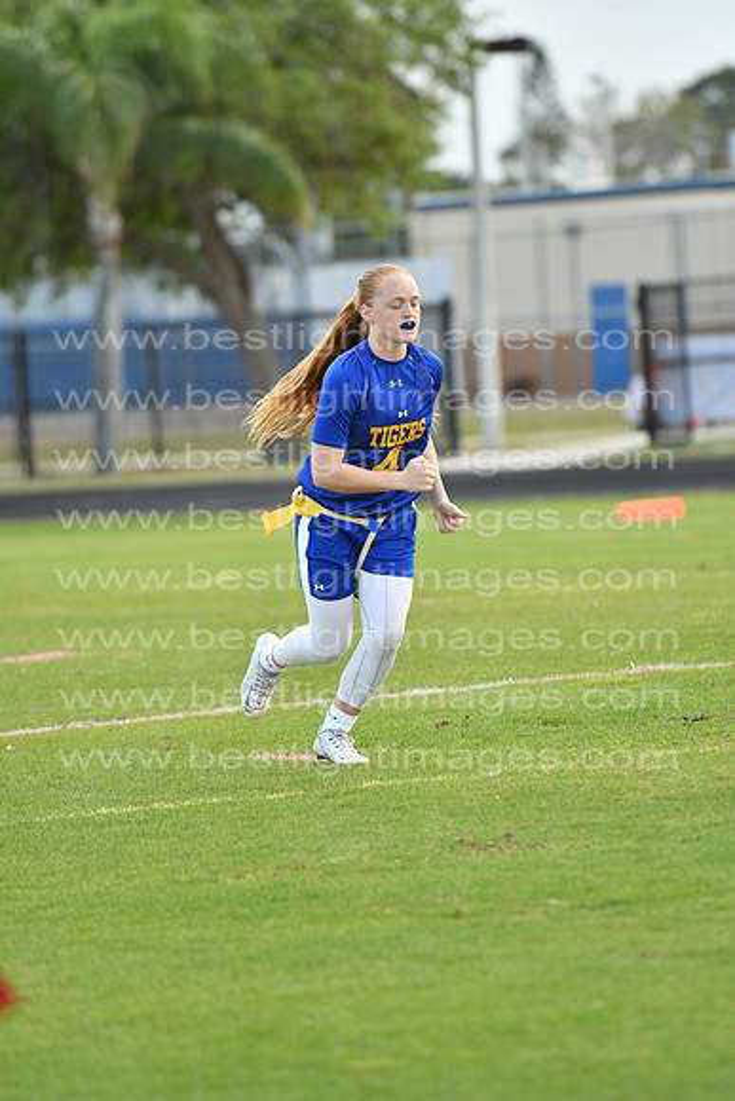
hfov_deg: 4.6
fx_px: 9181
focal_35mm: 300
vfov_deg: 6.9
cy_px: 550
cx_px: 368
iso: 800
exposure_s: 1/2000
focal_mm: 200
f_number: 3.5
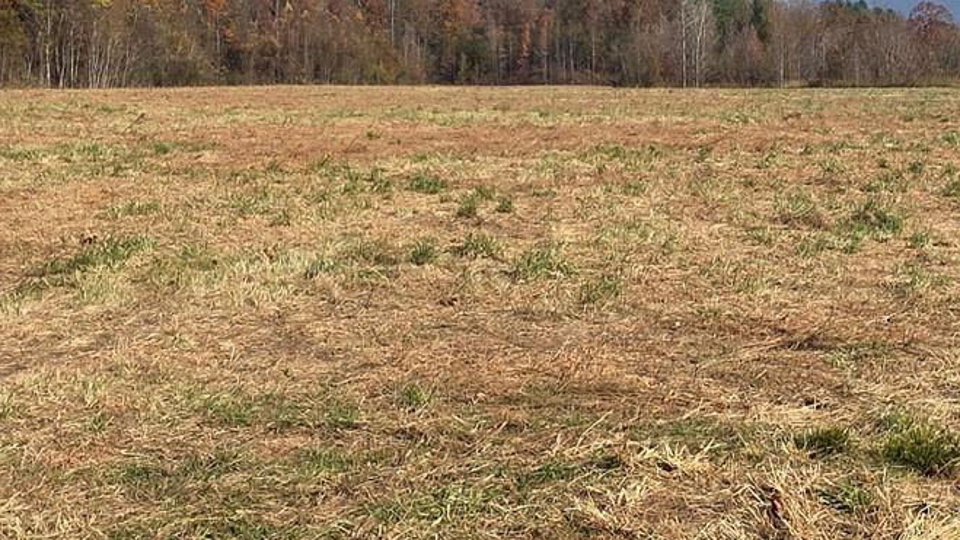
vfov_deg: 26.5
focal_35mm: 44
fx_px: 1120
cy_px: 92
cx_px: 696
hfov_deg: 45.1
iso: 40
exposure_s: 1/2450
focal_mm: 2.2
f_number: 1.9
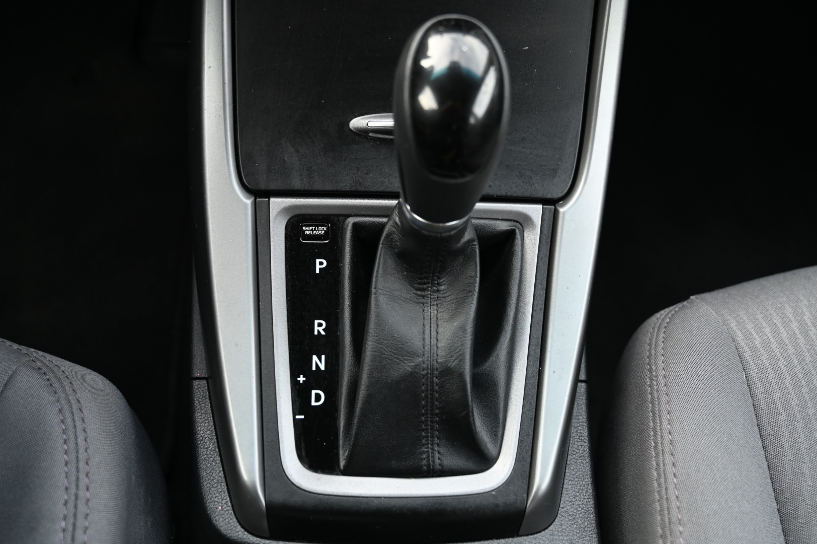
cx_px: 408
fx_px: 782
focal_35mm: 34
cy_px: 272
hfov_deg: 55.1
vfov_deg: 38.3
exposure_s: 1/125
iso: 900
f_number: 4
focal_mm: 34.5
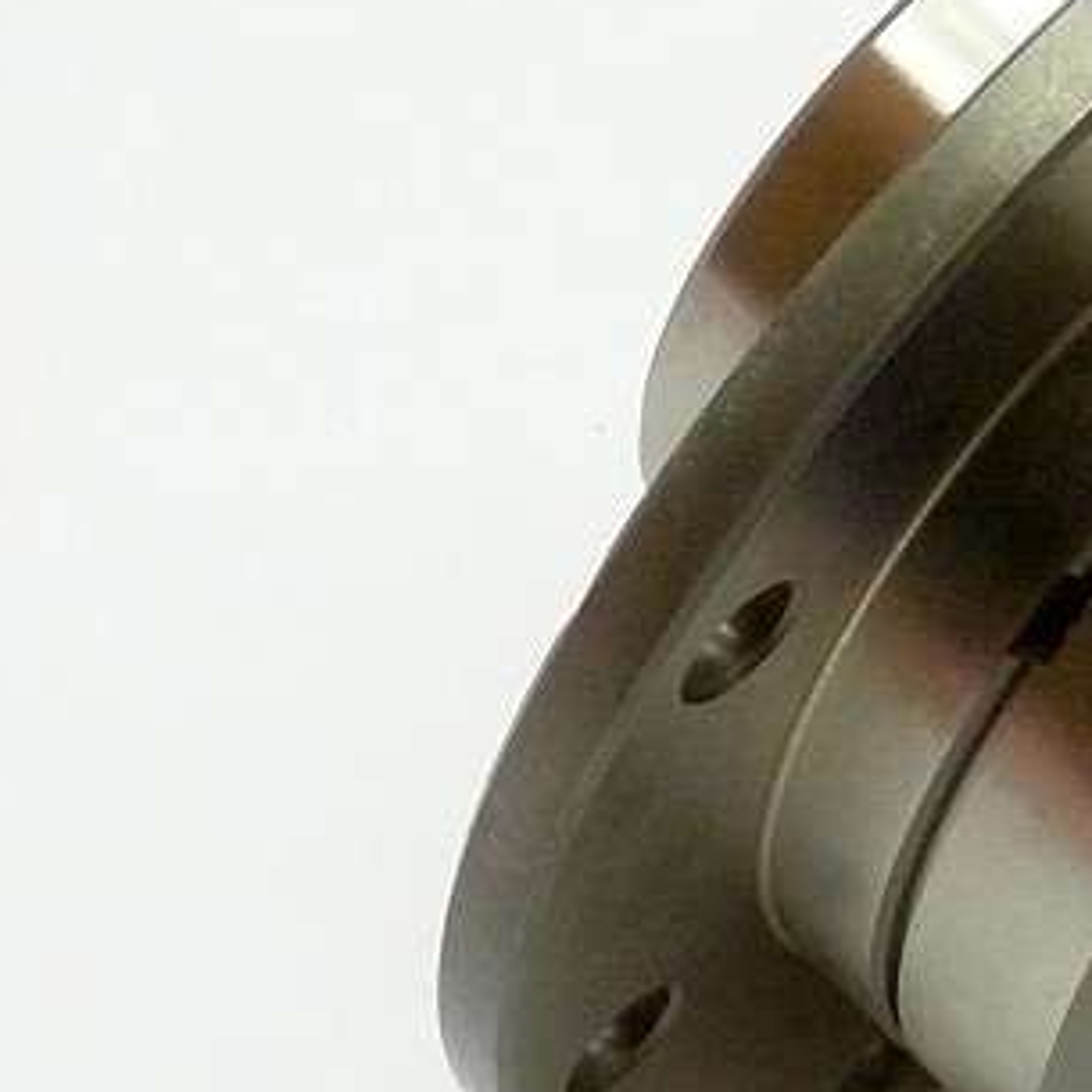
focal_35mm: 243
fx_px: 8673
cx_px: 1595
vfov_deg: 7.2
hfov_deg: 7.1
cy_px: 716
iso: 400
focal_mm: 14.7
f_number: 4.3
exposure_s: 1/25
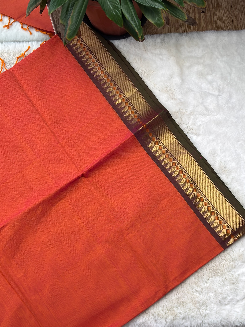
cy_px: 164
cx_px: 122
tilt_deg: -74.6
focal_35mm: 50
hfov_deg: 29.1
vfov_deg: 38.2
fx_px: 472
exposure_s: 1/100
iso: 50
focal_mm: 5.96
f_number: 1.6
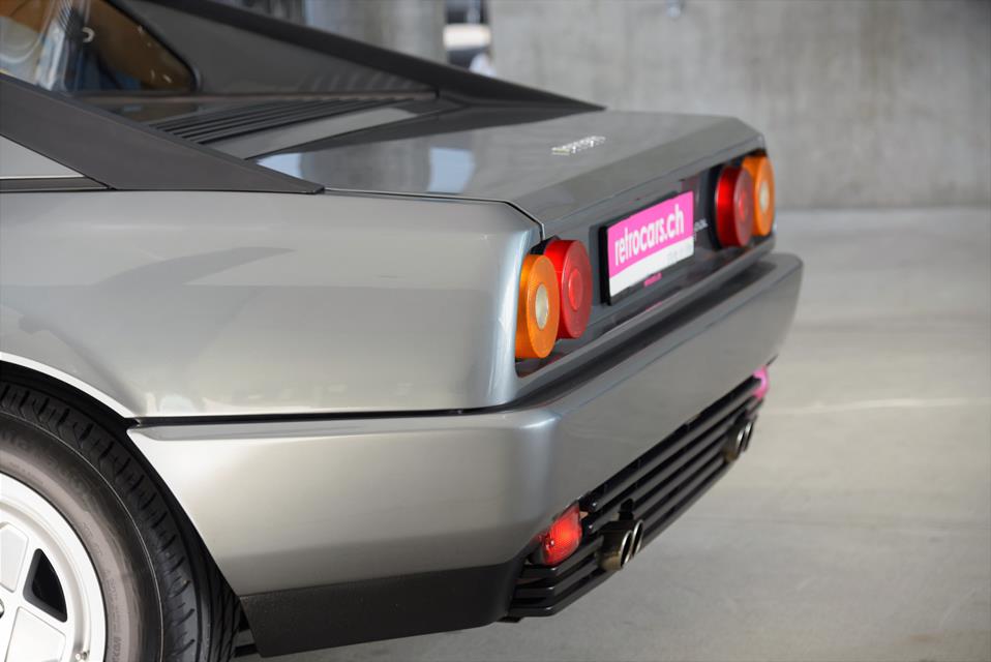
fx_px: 2617
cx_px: 496
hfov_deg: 21.4
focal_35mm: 95
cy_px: 331
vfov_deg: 14.4
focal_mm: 95
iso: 400
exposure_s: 1/80
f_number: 4.5
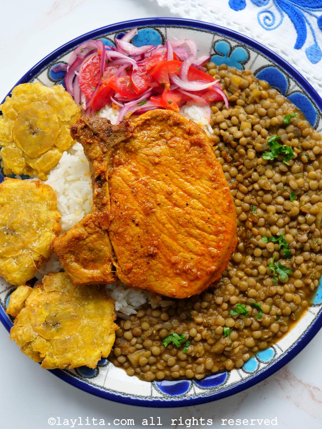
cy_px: 214
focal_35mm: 48
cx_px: 161
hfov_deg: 30.3
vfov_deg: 39.7
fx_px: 595
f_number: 3.5
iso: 200
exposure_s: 1/125
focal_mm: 24
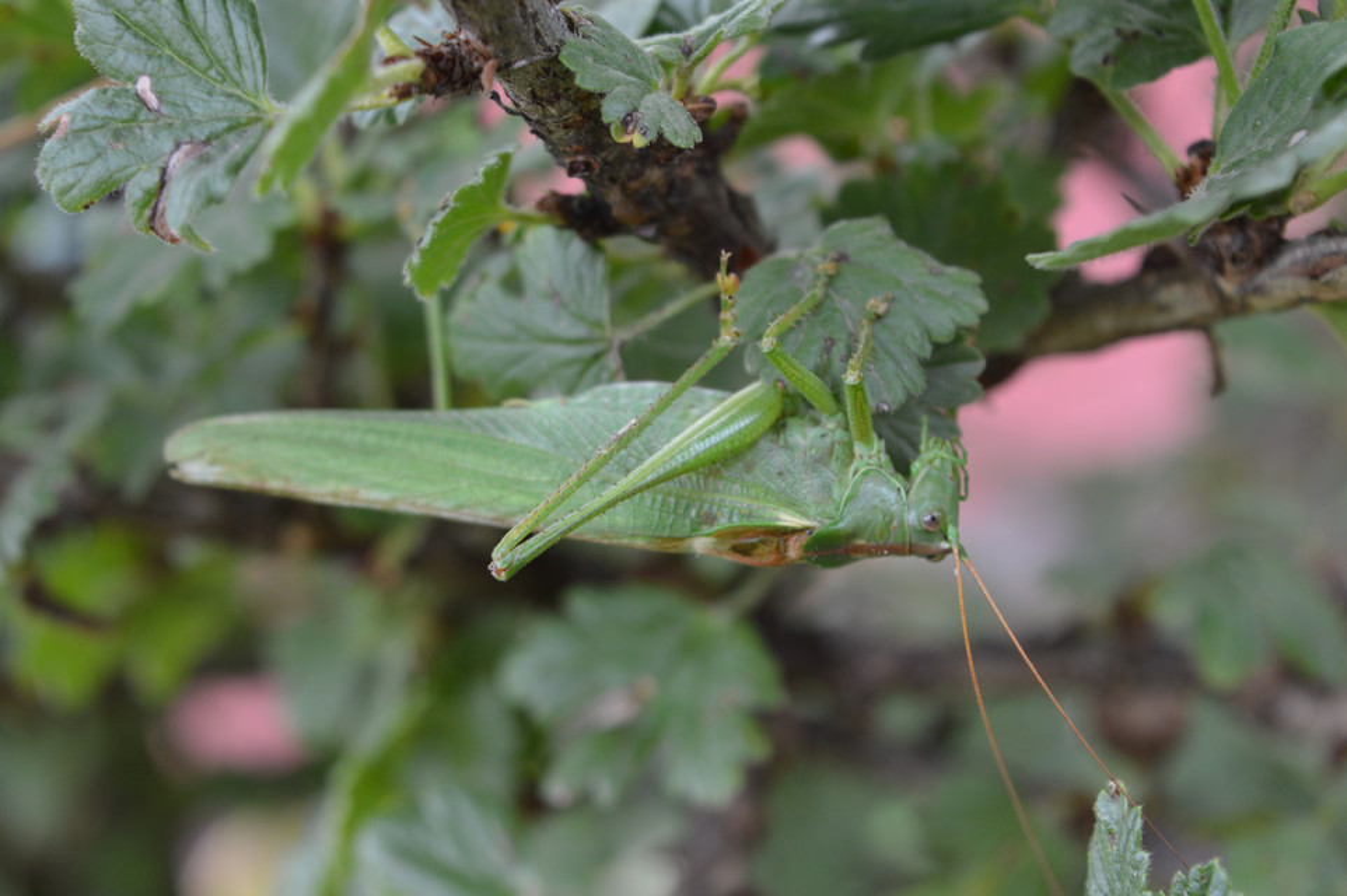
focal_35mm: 82
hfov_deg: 24.6
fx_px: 3085
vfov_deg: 16.5
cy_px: 448
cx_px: 674
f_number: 8
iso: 400
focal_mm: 55
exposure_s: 1/60
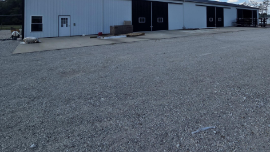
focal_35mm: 20
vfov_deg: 50.3
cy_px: 18
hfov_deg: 84.1
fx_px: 143
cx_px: 176
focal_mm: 2.2
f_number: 2.2
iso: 50
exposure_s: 1/2088
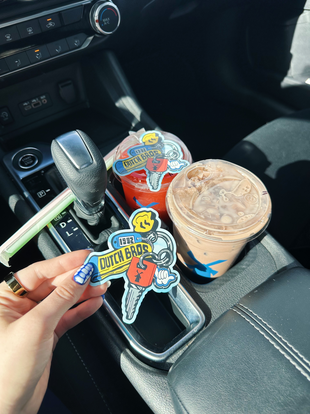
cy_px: 207
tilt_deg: -52.0
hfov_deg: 56.8
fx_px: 287
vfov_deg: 71.6
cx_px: 155
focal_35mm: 24
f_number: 1.78
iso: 80
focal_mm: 6.86
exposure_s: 1/1562
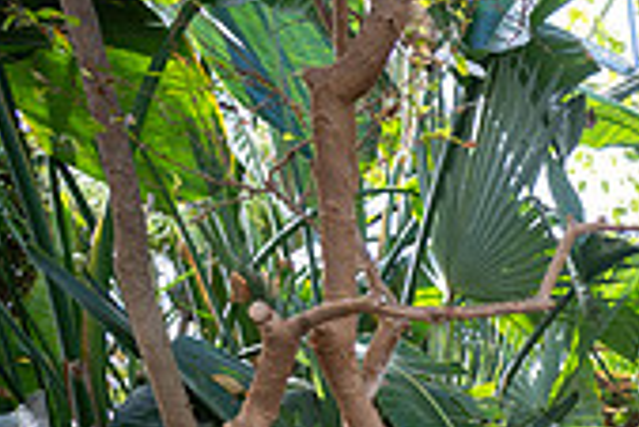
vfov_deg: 21.5
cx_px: 1044
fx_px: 853
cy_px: 709
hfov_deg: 25.4
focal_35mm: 48
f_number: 4
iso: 200
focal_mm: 14
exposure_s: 1/160
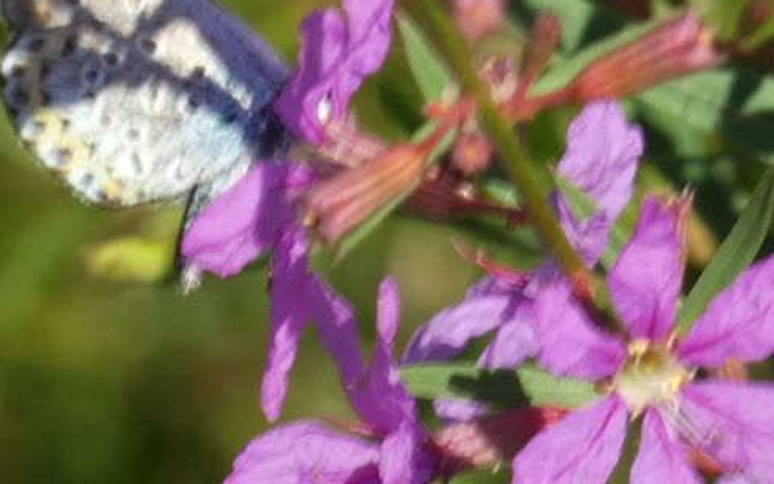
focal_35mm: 669
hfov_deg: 3.1
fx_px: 14117
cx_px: 290
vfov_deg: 2.0
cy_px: 79
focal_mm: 64.9
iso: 80
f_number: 5.6
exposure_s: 1/125
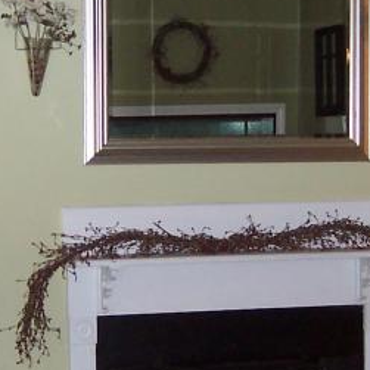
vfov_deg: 13.4
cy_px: 214
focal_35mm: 130
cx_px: 180
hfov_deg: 13.4
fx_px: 1572
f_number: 2.8
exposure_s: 1/60
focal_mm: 5.6
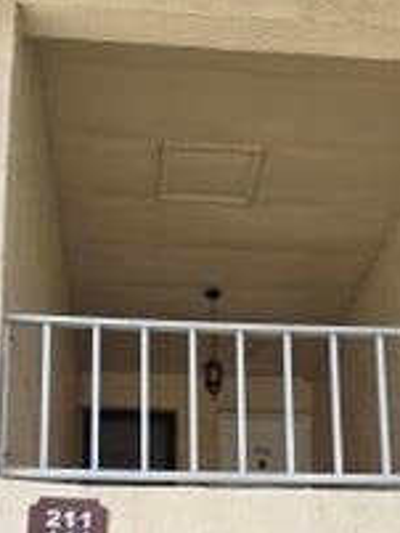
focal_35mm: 55
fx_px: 846
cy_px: 520
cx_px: 199
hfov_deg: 26.6
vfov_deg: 32.4
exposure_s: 1/203
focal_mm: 6.3
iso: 12
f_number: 1.7
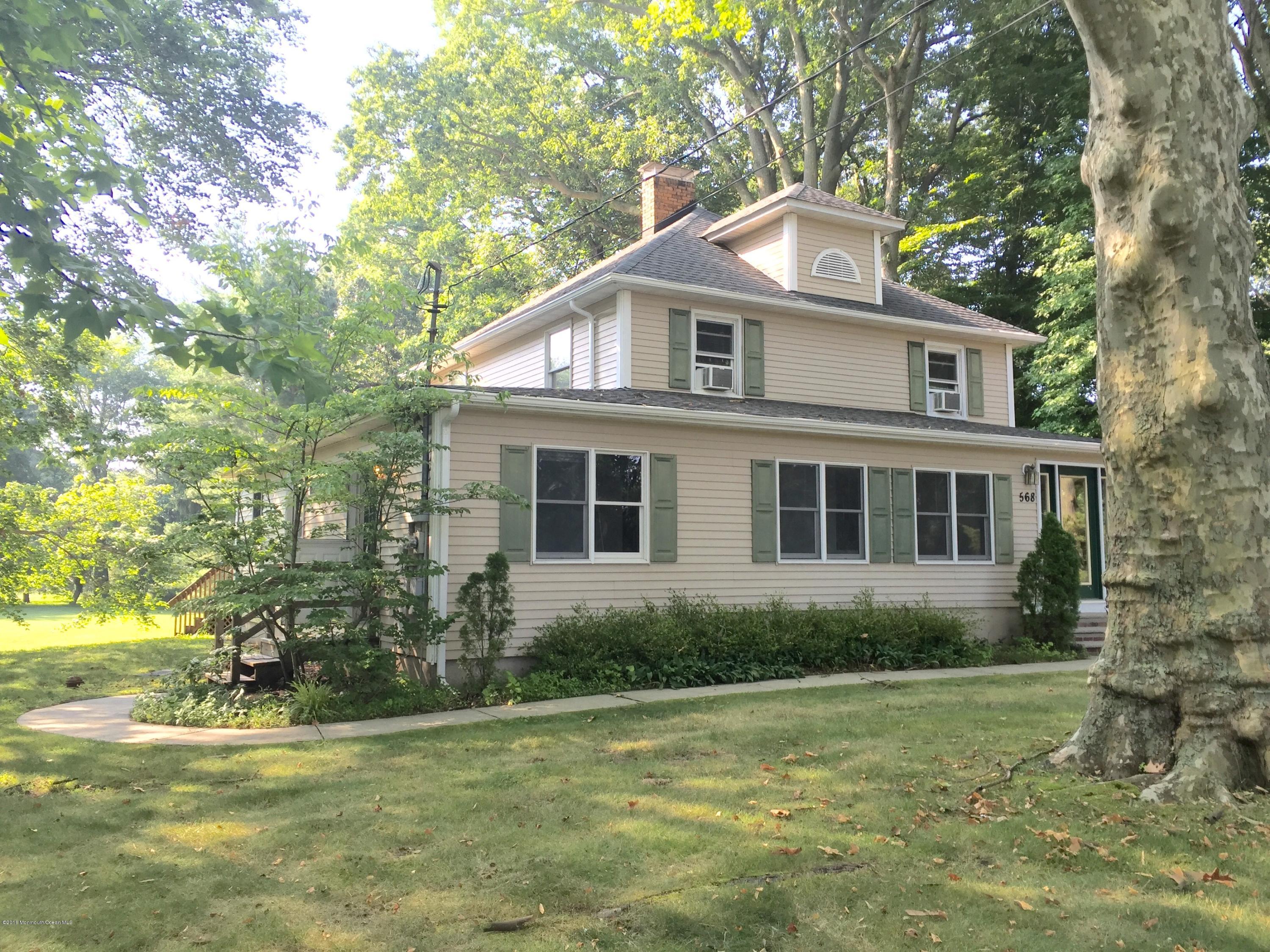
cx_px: 635
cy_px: 476
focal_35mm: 29
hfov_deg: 61.7
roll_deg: -0.8
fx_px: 1064
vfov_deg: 48.2
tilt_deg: +5.0
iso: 32
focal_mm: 4.15
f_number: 2.2
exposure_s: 1/205
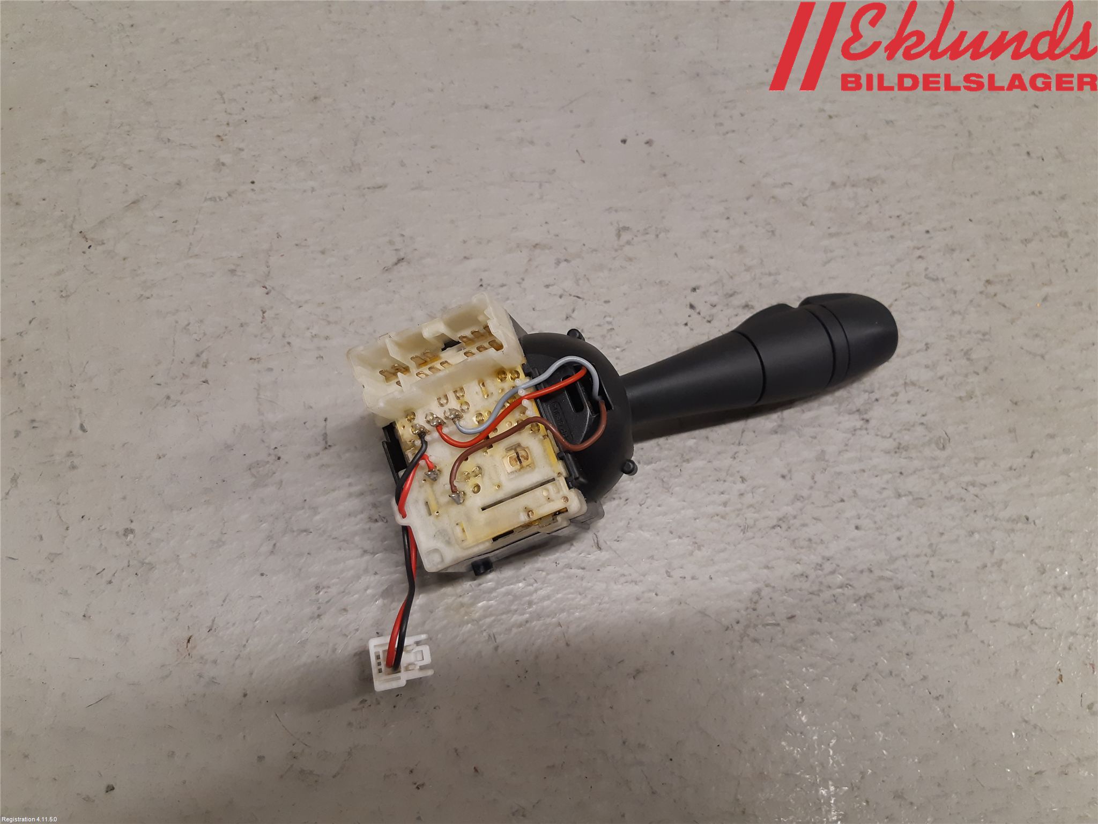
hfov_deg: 67.3
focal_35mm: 26
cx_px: 549
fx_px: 825
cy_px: 412
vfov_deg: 53.1
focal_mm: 3.93
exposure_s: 1/50
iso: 125
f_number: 1.7
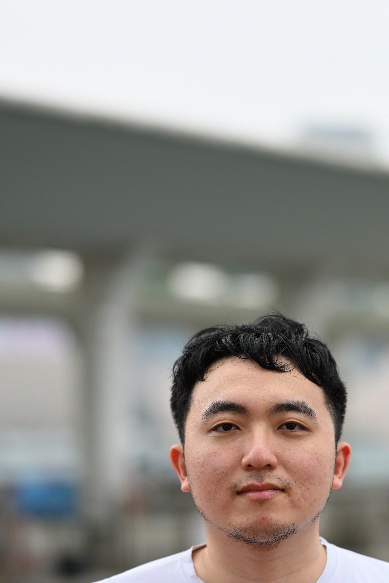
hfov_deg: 9.8
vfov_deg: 14.6
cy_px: 415
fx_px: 2269
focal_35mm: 140
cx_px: 272
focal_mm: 85
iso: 100
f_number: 1.8
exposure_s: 1/1250
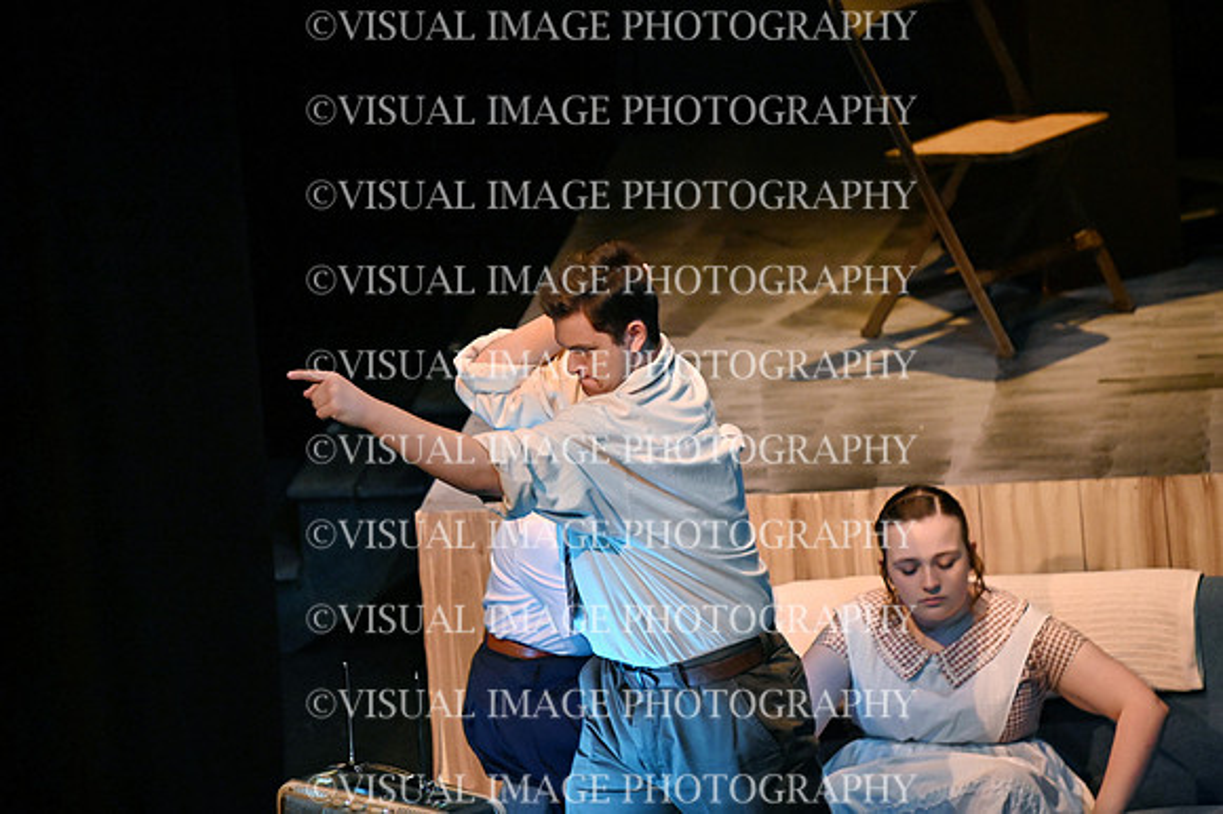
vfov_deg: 2.7
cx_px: 612
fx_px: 16976
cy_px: 407
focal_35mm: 500
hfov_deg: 4.1
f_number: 6.3
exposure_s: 1/200
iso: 10000
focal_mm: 500
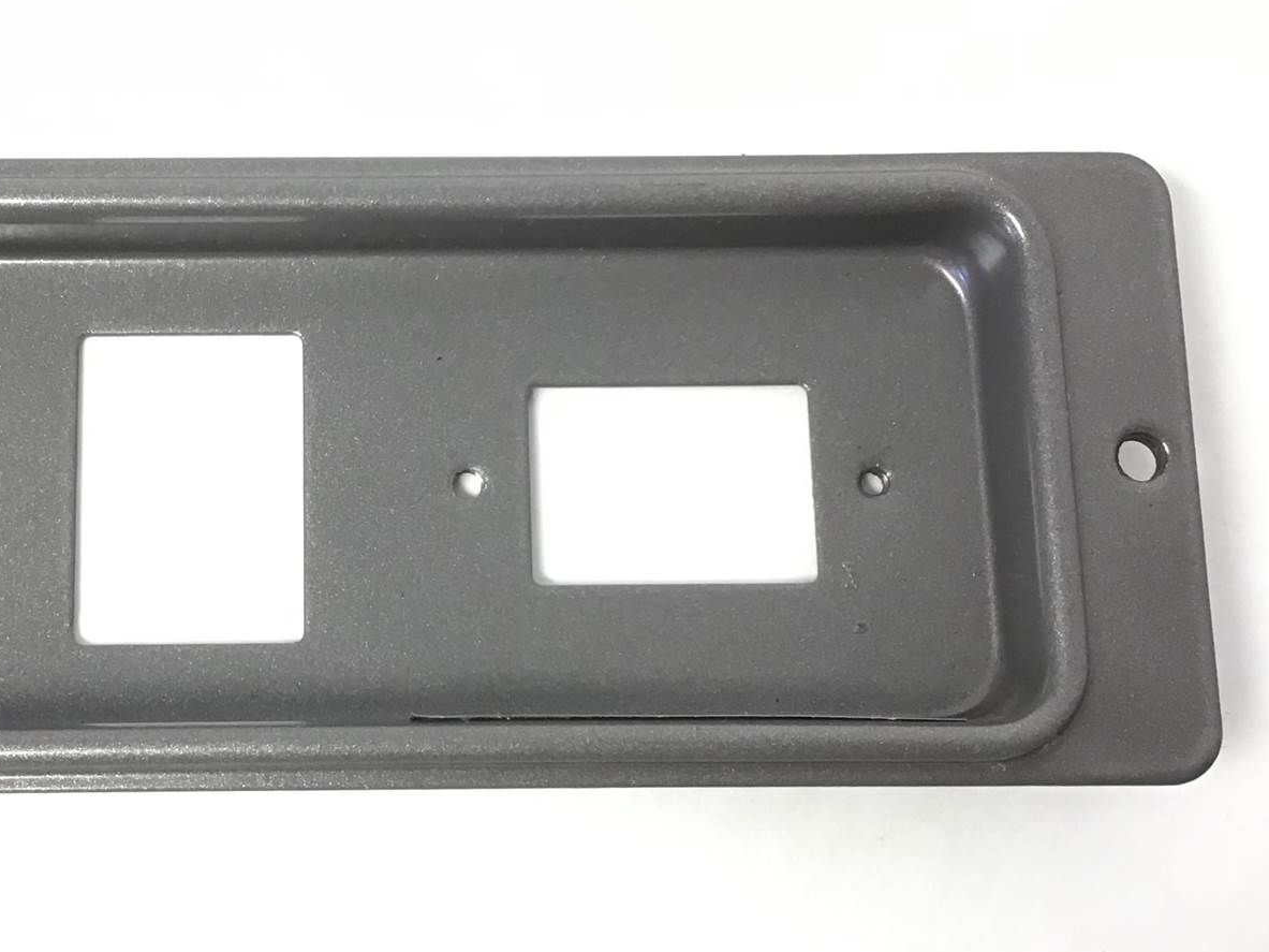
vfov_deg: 27.5
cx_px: 348
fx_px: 1943
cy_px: 443
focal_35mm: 53
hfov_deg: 35.5
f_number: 2.4
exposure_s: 1/33
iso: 80
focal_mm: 3.3
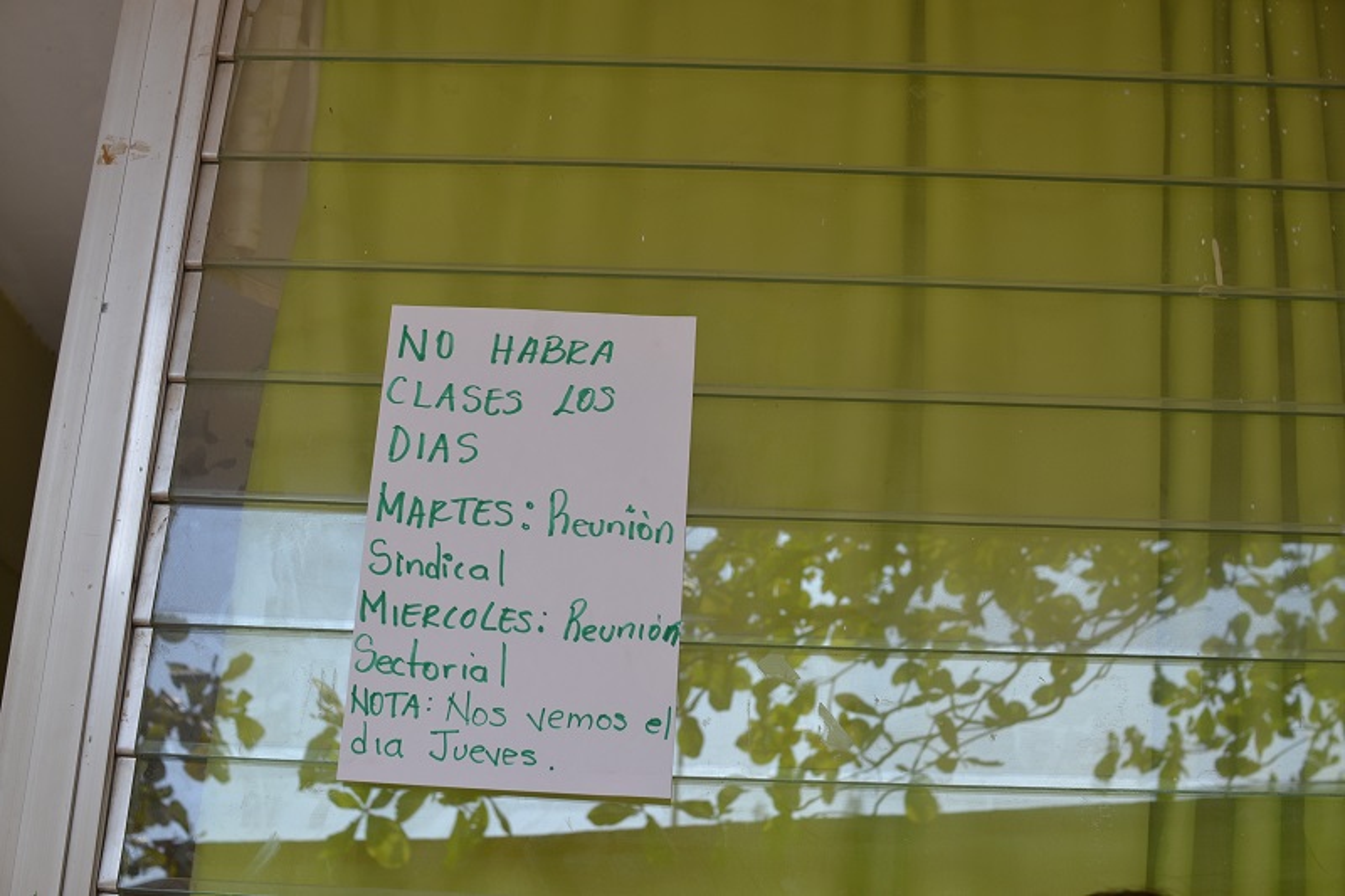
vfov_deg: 29.9
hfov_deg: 43.6
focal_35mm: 45
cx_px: 672
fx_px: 1681
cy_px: 448
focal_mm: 30
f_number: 5.6
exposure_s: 1/125
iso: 110
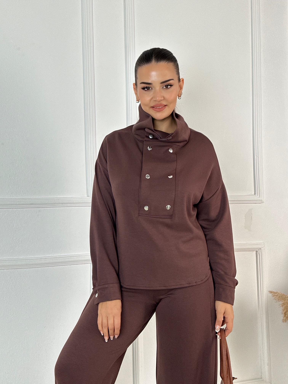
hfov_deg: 30.3
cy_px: 192
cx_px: 144
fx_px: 532
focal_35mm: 48
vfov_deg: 39.7
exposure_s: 1/60
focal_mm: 6.86
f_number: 1.78
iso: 200
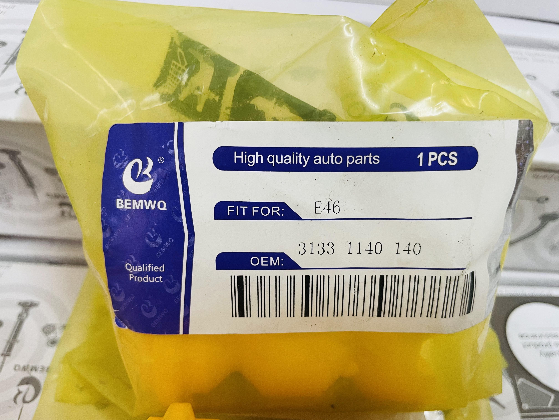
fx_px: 420
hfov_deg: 67.3
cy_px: 210
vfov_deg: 53.1
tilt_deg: -48.4
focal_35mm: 26
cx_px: 280
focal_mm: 4.2
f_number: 1.6
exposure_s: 1/97
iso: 125
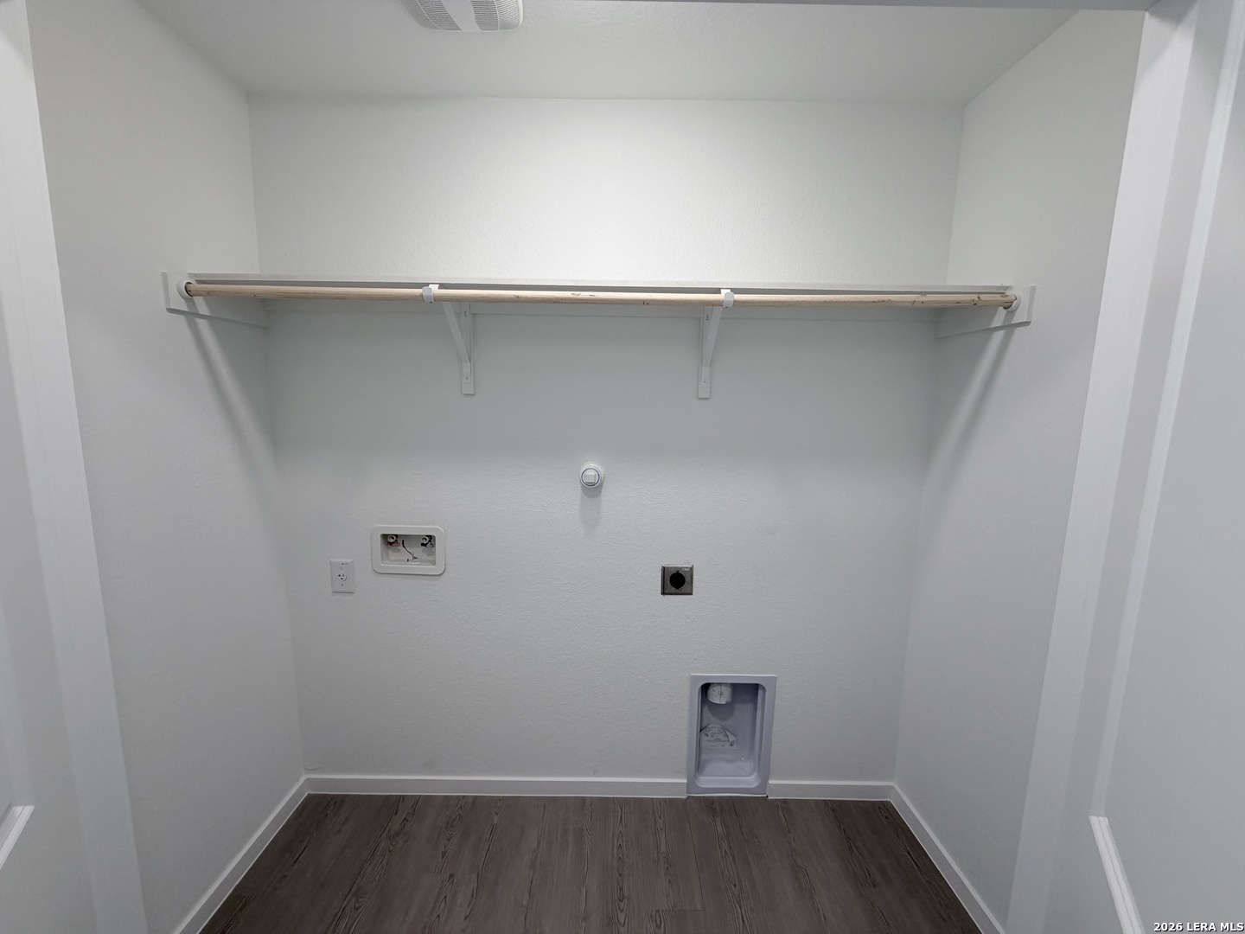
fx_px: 504
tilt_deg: -8.6
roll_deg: -1.5
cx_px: 622
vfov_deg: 85.7
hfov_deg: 102.1
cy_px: 467
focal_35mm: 14
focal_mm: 2.22
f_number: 2.2
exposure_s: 1/120
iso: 125
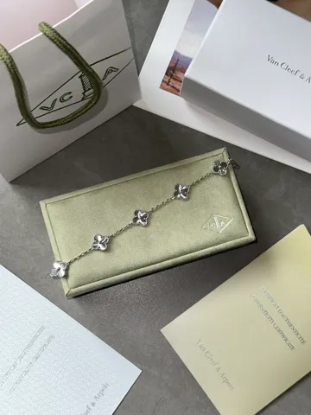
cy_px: 208
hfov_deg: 30.3
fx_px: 575
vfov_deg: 39.7
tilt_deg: -81.5
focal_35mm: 48
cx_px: 156
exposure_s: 1/151
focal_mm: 6.86
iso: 40
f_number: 1.78
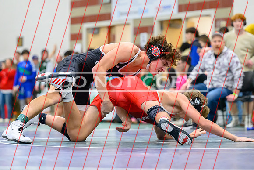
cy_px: 84
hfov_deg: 13.4
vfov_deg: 9.0
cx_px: 109
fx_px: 1081
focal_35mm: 153
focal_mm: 115
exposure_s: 1/640
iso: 8000
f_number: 2.8
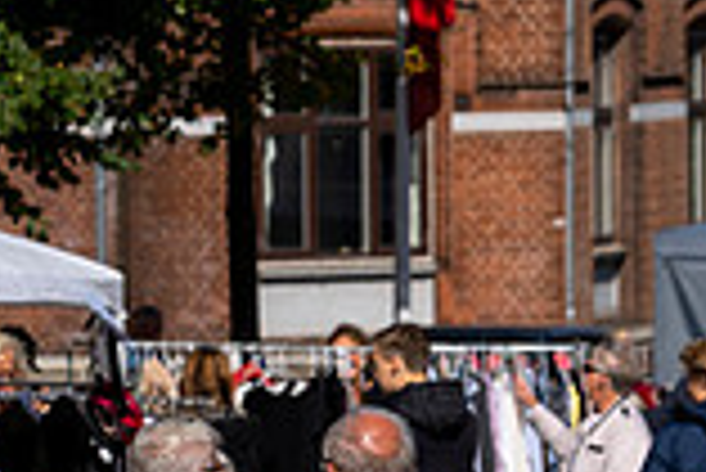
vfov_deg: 3.8
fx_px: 7086
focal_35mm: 361
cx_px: 958
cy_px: 398
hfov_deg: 5.7
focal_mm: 98
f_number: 5
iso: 100
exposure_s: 1/1250
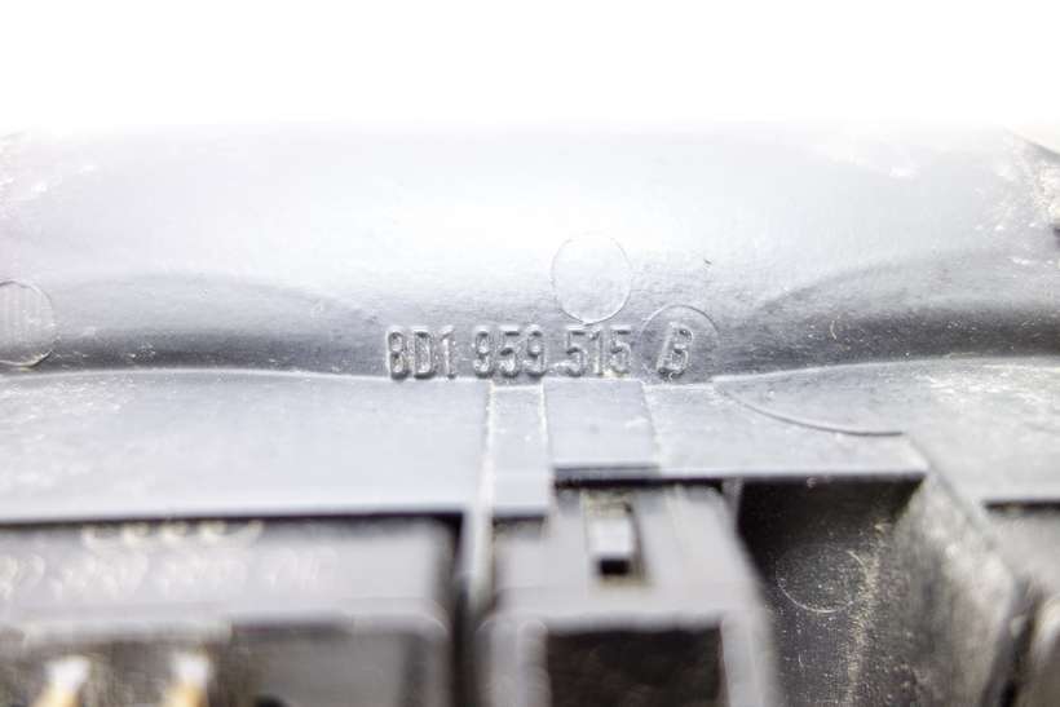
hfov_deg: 65.5
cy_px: 354
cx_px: 530
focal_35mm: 28
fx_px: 825
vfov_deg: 46.4
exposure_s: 1/30
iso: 320
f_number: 1.8
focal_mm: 10.4
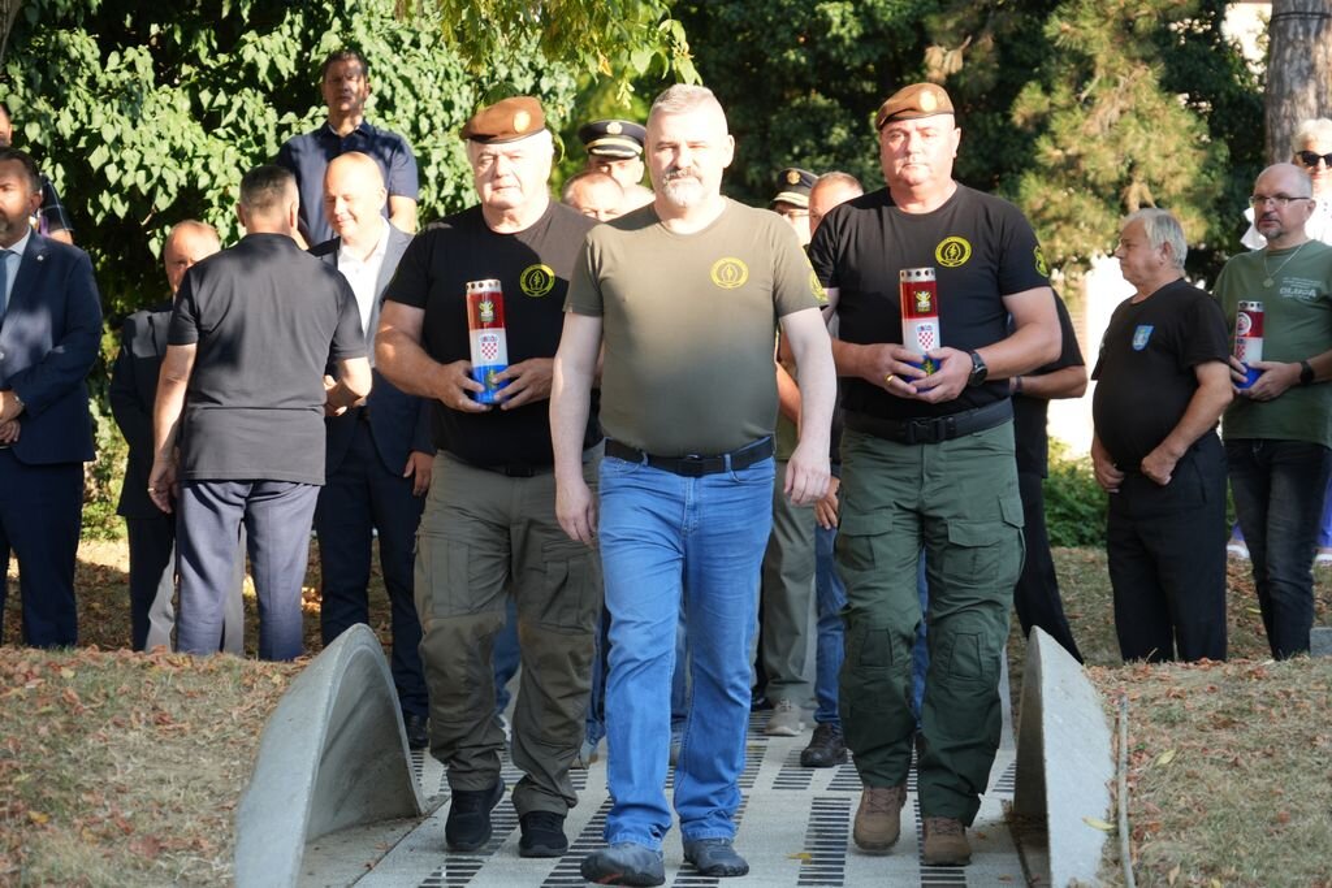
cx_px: 666
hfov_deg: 17.8
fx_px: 4255
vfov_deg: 11.9
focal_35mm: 115
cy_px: 444
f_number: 6.3
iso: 200
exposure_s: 1/125
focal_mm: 115
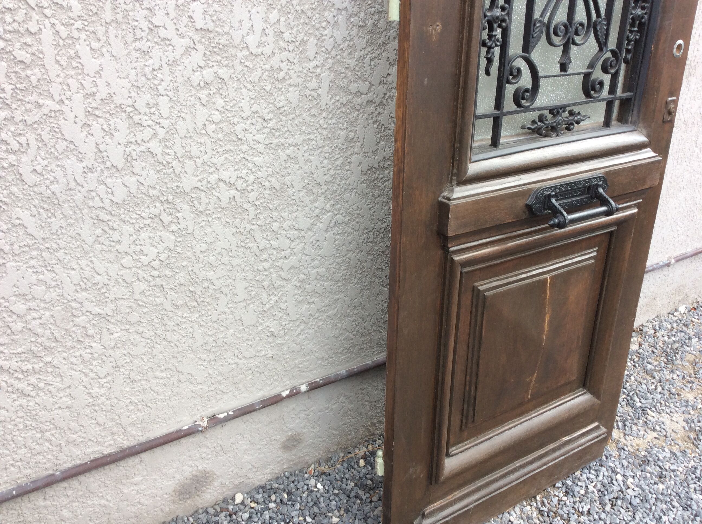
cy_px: 262
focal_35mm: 32
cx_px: 351
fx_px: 648
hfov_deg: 56.9
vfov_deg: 44.1
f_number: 2.4
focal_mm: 3.3
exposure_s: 1/212
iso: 32
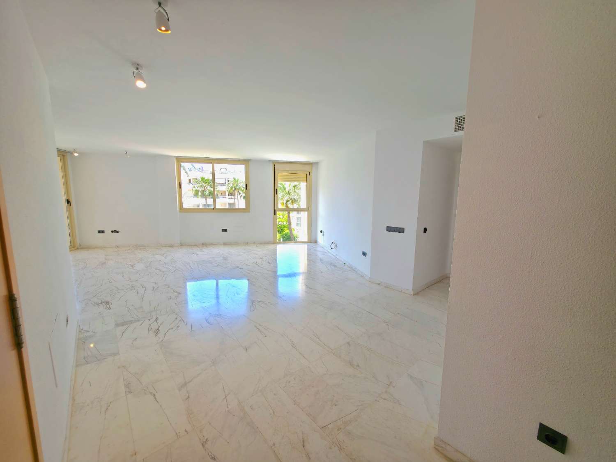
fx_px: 231
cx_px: 308
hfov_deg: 106.2
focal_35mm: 13
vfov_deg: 89.9
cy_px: 231
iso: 20
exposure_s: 1/455
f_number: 1.9
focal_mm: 2.2
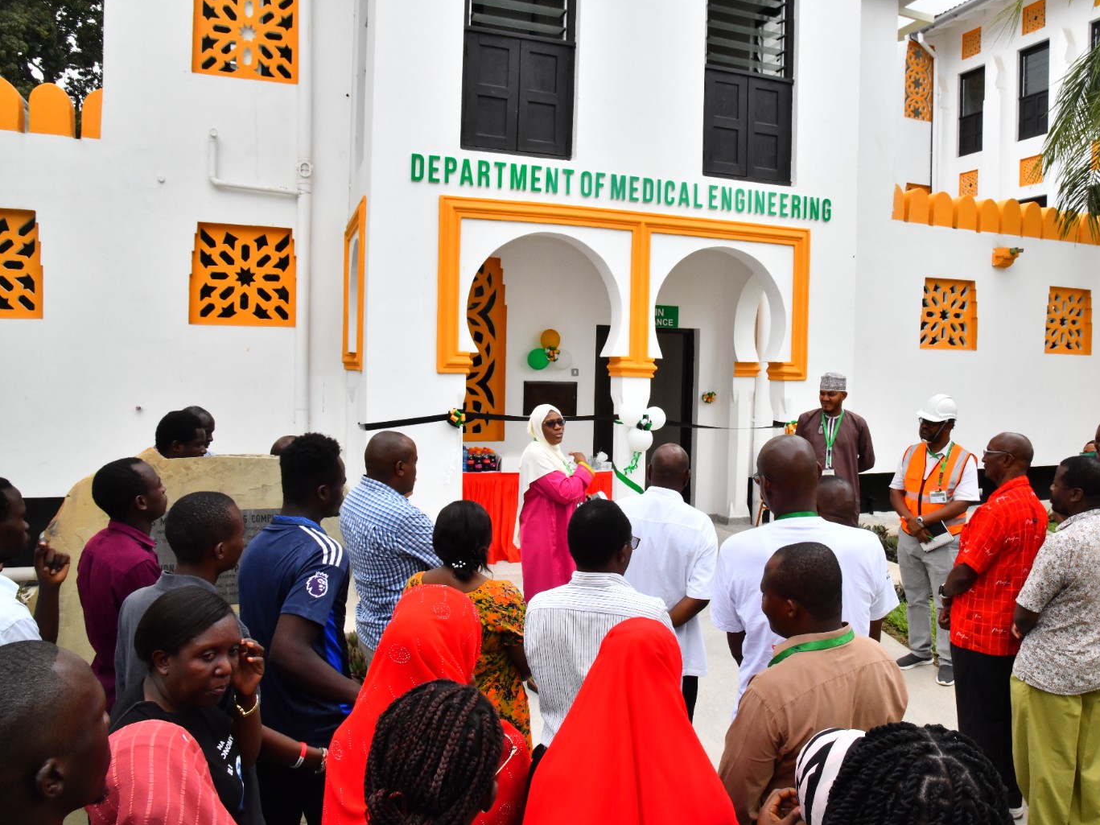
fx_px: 858
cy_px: 419
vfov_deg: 51.3
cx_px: 643
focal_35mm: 27
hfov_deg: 64.9
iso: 1000
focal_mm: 24
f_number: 20
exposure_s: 1/250
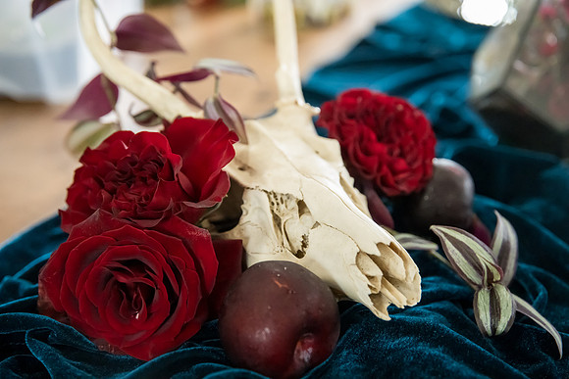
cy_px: 190
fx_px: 949
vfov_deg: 22.6
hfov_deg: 33.4
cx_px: 284
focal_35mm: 60
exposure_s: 1/320
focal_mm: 60
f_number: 3.5
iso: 12800
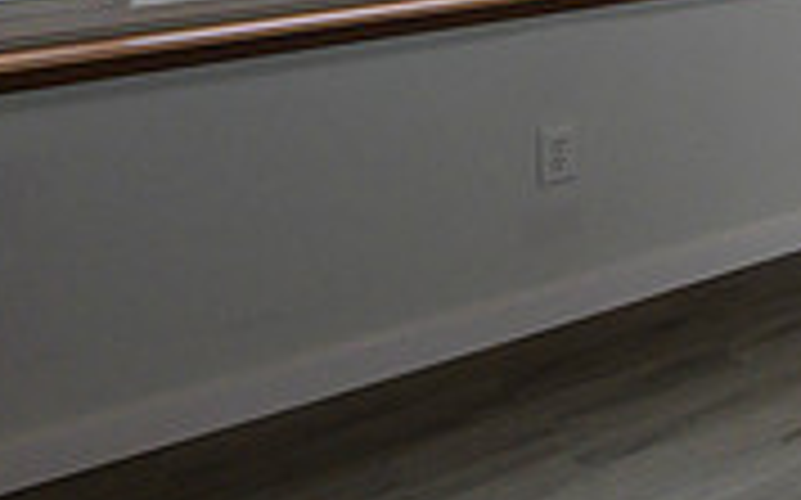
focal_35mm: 57
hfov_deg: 26.2
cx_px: 1202
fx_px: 1244
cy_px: -300
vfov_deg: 19.2
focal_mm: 17
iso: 1000
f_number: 5
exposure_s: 1/160
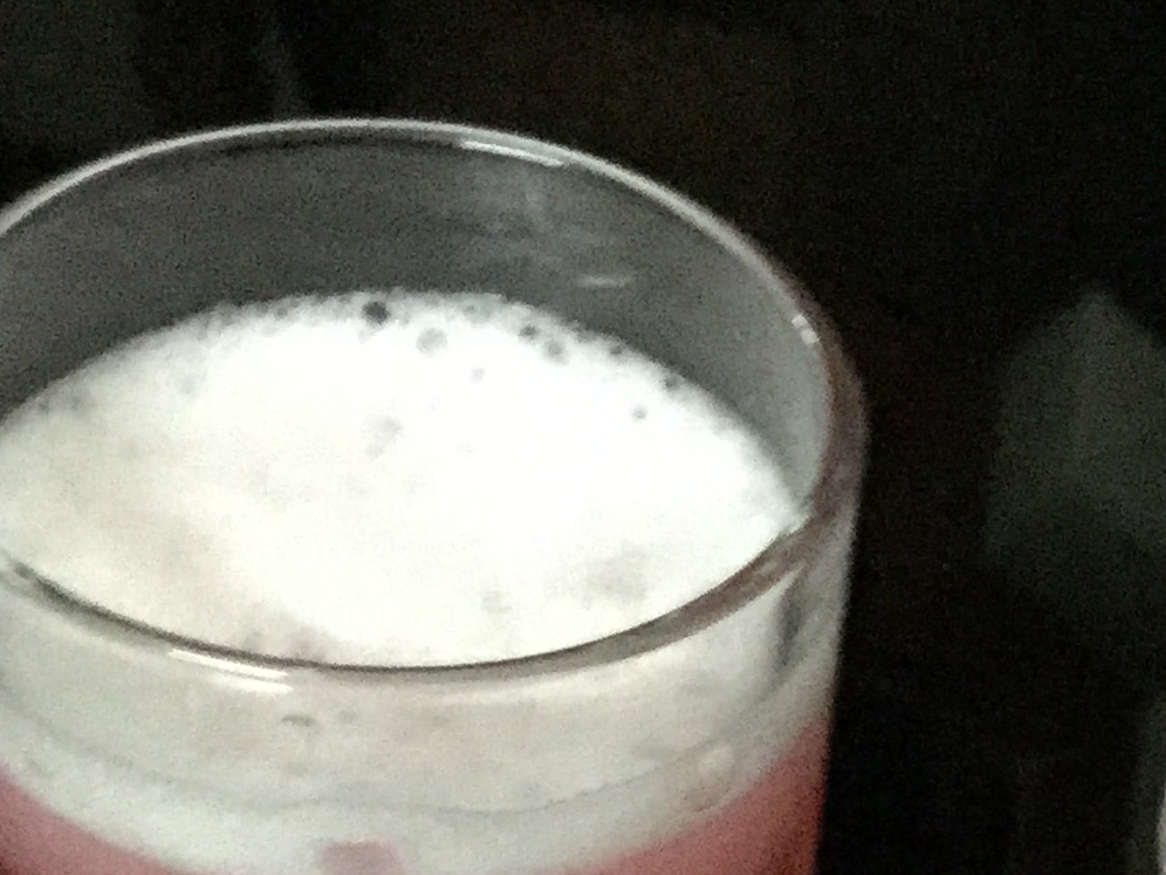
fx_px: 4010
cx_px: 1129
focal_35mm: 119
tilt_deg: -49.3
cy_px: 1518
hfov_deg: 16.3
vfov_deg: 11.6
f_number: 2.4
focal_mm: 3.3
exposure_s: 1/15
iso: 400
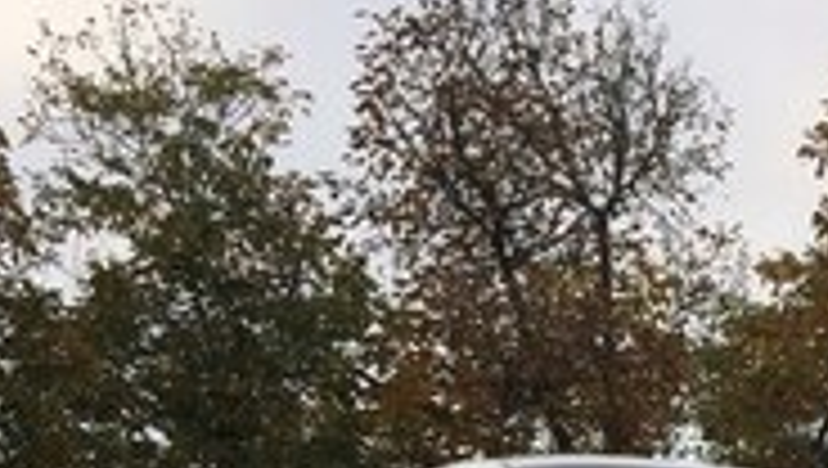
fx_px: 1868
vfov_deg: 12.4
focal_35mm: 85
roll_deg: -2.1
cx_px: 788
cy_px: 963
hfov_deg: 24.1
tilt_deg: -2.7
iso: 32
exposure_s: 1/471
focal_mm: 4.15
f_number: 2.2
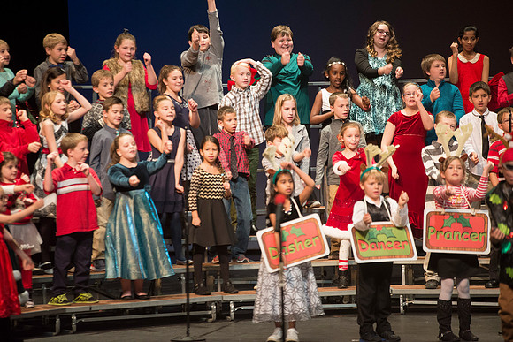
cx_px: 256
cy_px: 171
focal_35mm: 200
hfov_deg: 10.3
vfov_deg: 6.9
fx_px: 2851
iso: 2500
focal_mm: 200
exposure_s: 1/200
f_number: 2.8
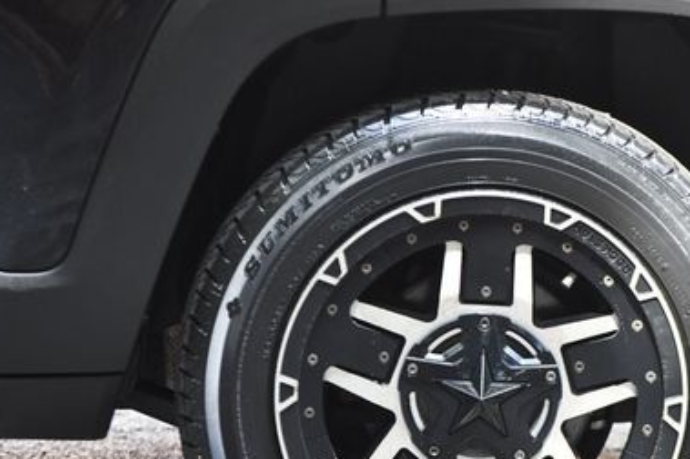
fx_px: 6051
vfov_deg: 4.3
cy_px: 357
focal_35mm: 316
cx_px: 475
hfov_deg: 6.5
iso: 560
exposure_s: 1/250
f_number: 4.8
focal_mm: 125
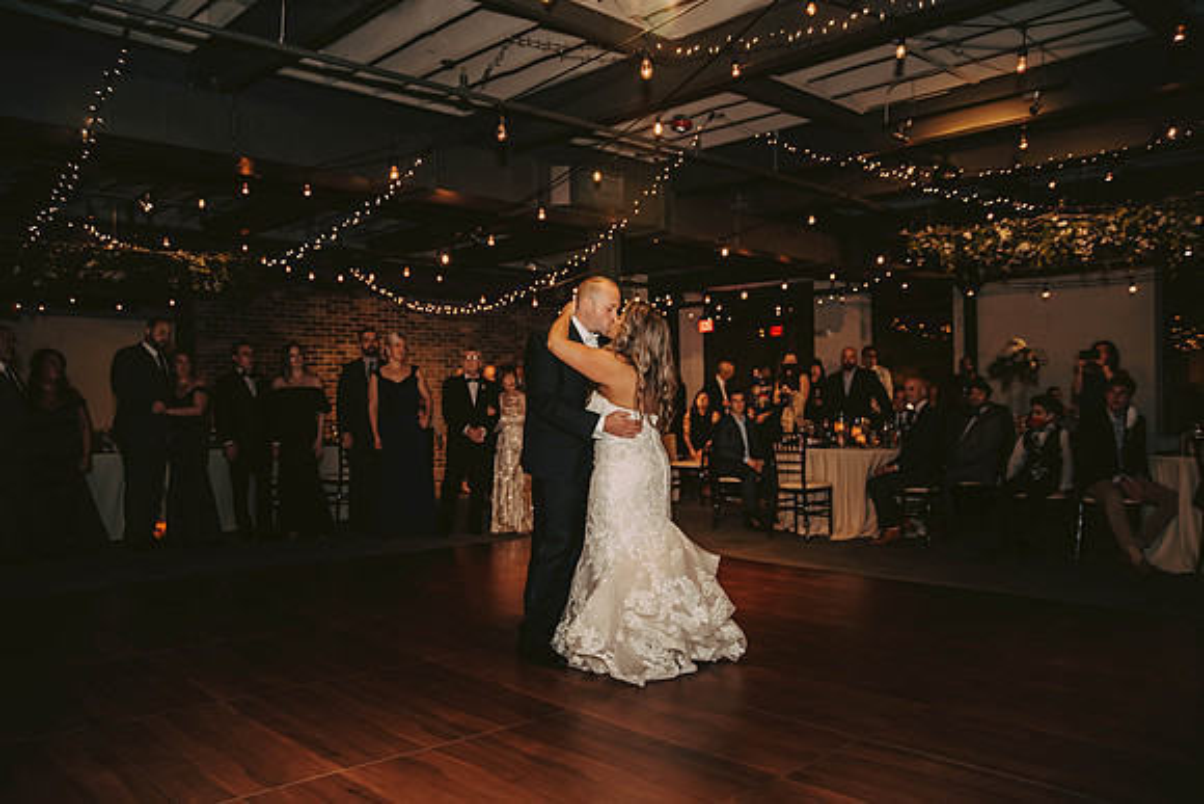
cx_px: 602
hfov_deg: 65.5
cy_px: 402
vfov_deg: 46.4
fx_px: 937
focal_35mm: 28
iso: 1250
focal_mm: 28
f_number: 3.2
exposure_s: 1/100
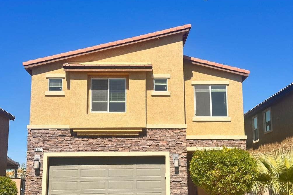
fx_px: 415
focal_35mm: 51
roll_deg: +0.7
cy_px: 110
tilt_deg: +10.7
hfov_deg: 38.9
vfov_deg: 26.5
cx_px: 145
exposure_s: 1/1613
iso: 64
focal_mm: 6.86
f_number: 1.78
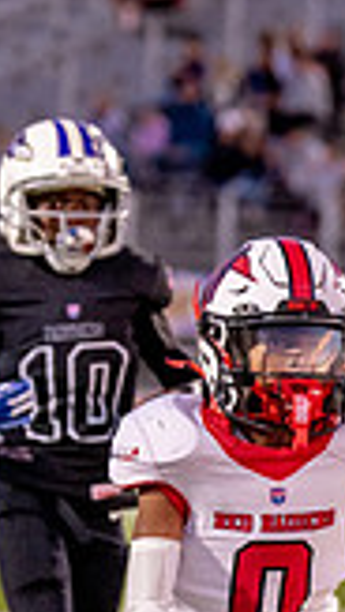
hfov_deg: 2.5
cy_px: 650
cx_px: 176
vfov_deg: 4.4
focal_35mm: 489
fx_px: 7932
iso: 1600
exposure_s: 1/1000
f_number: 2.8
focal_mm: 97
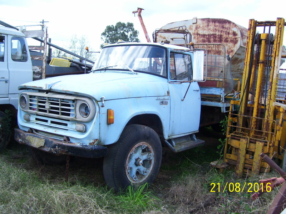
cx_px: 143
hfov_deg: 50.1
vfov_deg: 38.7
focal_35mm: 37
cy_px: 107
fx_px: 306
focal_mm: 6
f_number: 2.7
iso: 80
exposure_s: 1/350
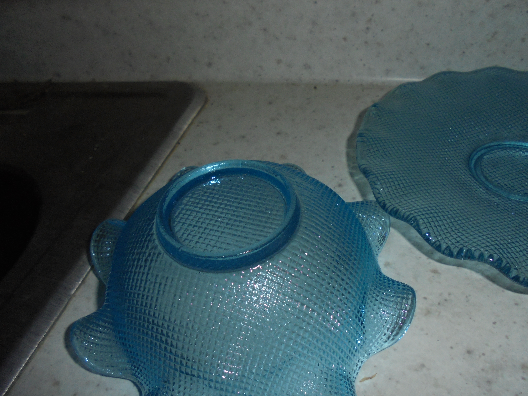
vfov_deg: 51.4
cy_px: 196
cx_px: 264
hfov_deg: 65.3
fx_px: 412
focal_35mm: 27
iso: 200
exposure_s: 1/30
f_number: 11.5
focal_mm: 4.6
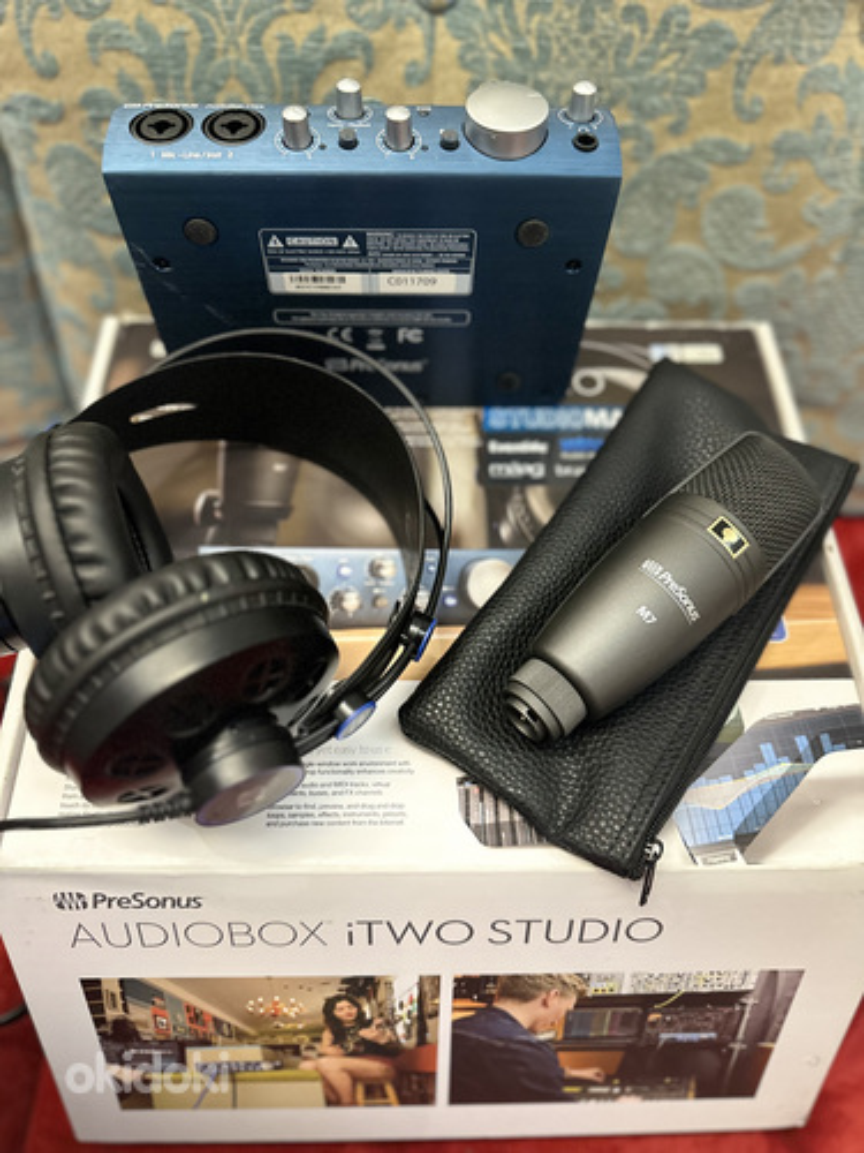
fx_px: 799
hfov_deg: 56.8
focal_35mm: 24
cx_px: 432
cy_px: 576
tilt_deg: -60.0
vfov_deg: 71.6
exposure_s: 1/33
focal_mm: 6.86
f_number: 1.78
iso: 800
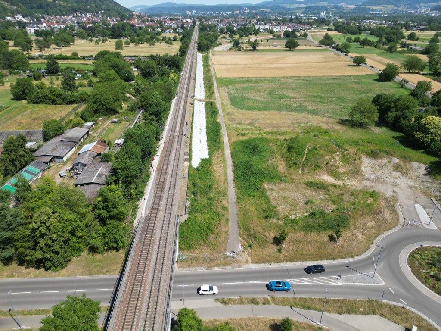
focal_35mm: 24
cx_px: 220
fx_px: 306
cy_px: 166
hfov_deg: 71.6
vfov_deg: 56.8
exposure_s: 1/2000
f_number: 1.7
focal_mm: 6.72
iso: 100
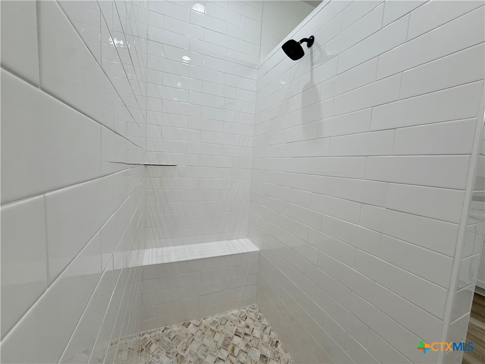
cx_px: 242
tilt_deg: -4.7
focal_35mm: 14
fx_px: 196
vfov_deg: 85.7
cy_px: 182
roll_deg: -3.2
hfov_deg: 102.1
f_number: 2.2
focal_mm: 2.22
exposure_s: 1/120
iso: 100
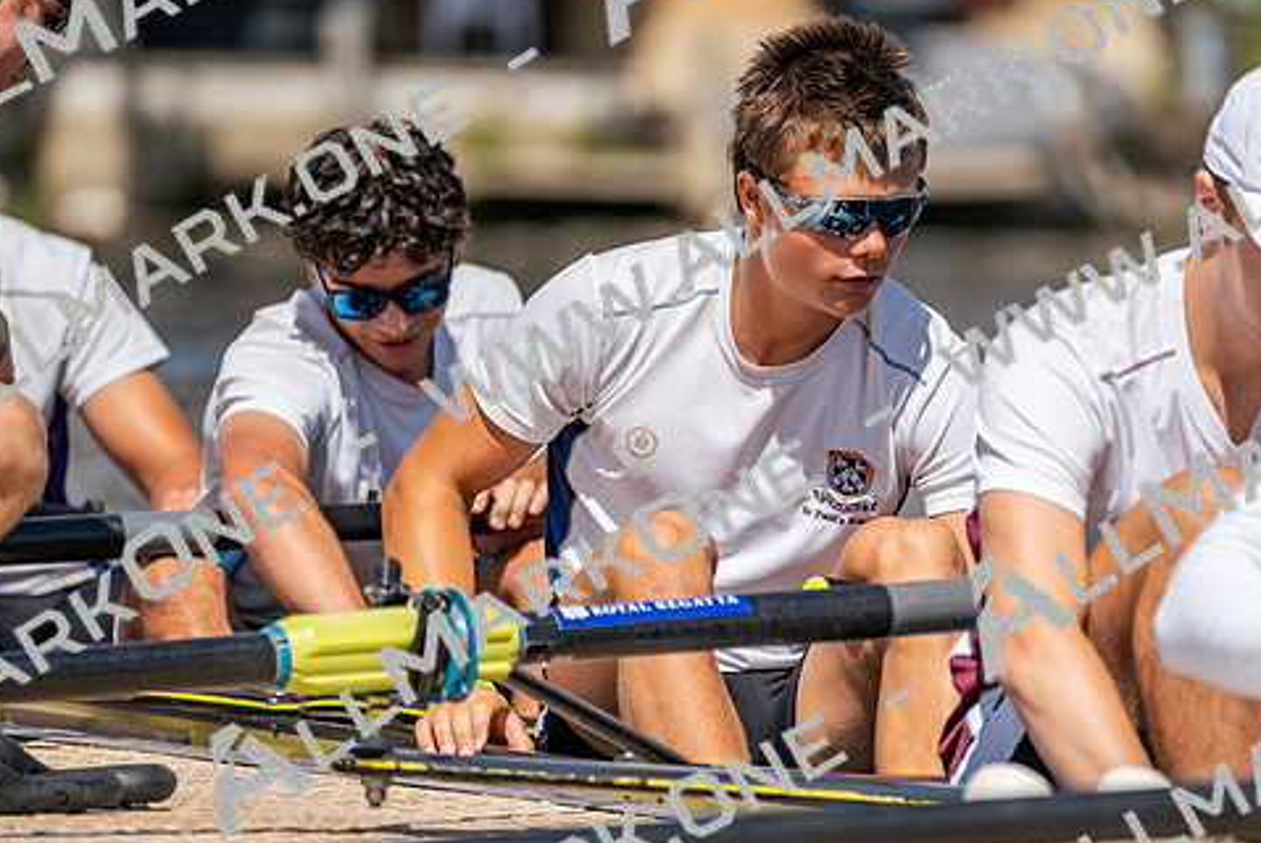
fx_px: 16963
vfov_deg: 2.8
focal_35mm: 484
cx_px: 745
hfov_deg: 4.3
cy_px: 431
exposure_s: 1/1600
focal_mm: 400
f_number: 5.6
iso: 100
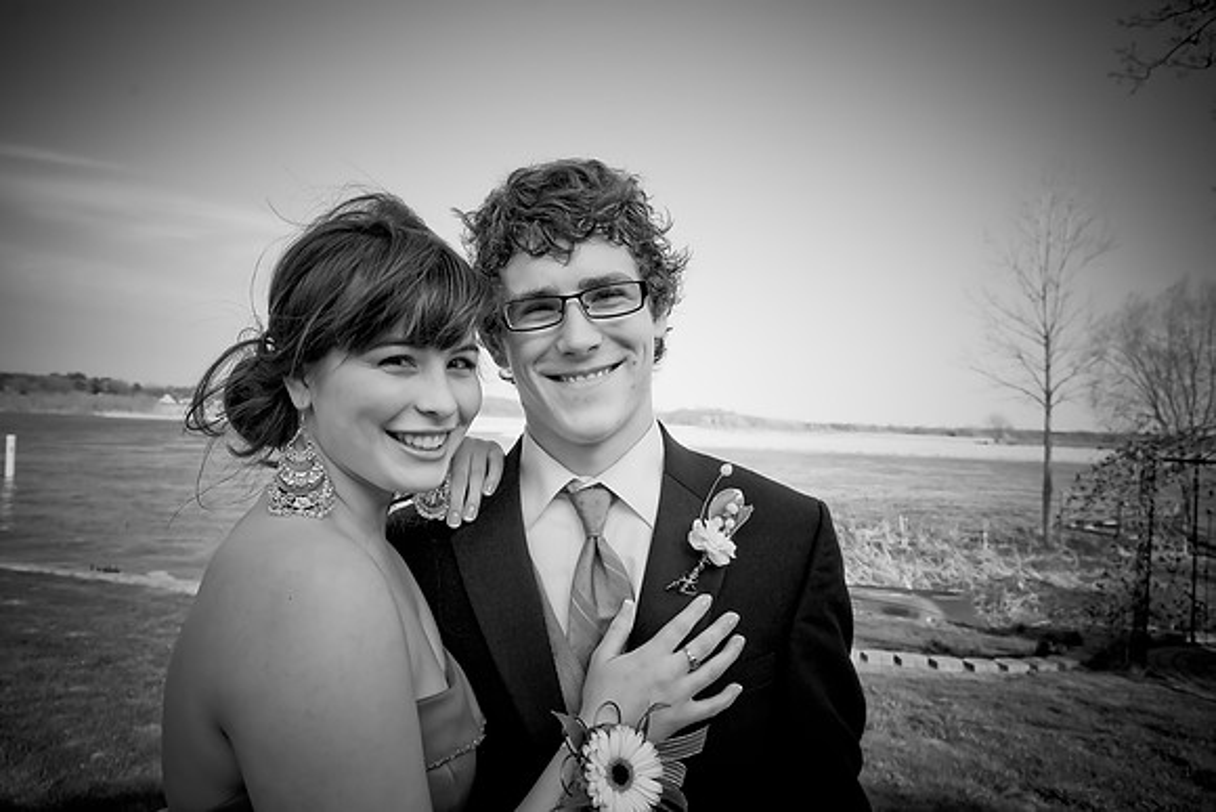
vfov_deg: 57.3
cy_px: 406
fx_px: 743
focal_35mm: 22
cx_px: 608
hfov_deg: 78.6
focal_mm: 22
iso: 400
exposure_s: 1/320
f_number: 8
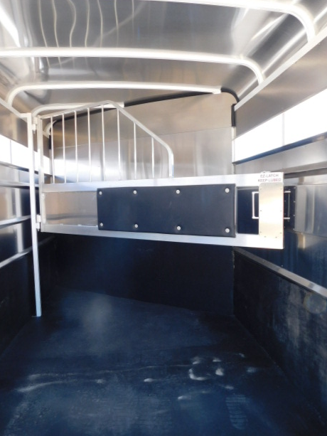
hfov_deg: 56.8
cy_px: 213
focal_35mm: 24
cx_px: 166
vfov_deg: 71.6
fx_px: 302
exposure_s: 1/100
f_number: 3
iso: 125
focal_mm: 4
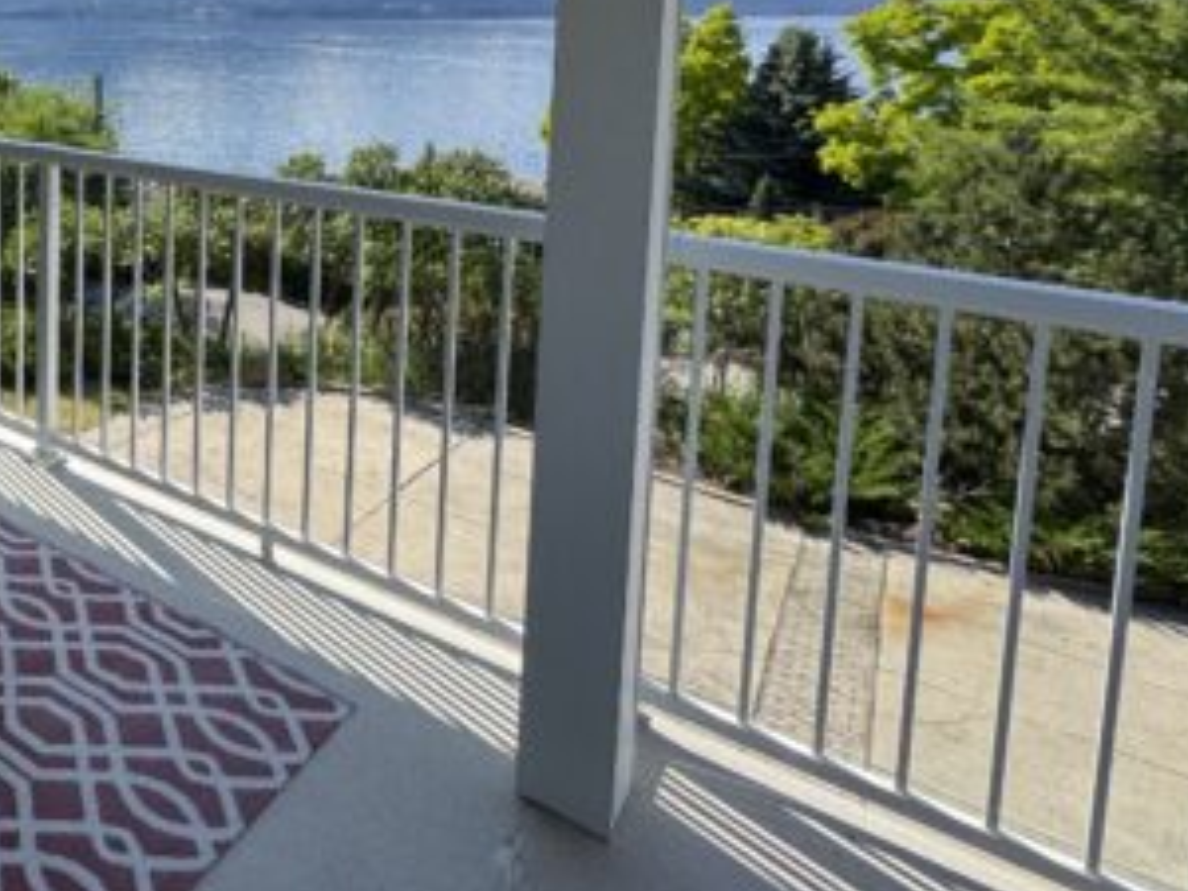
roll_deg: -0.3
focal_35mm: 28
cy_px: 103
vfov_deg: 45.5
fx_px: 961
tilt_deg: -5.2
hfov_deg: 51.7
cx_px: 20
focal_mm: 2.22
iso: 50
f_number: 2.2
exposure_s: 1/1299
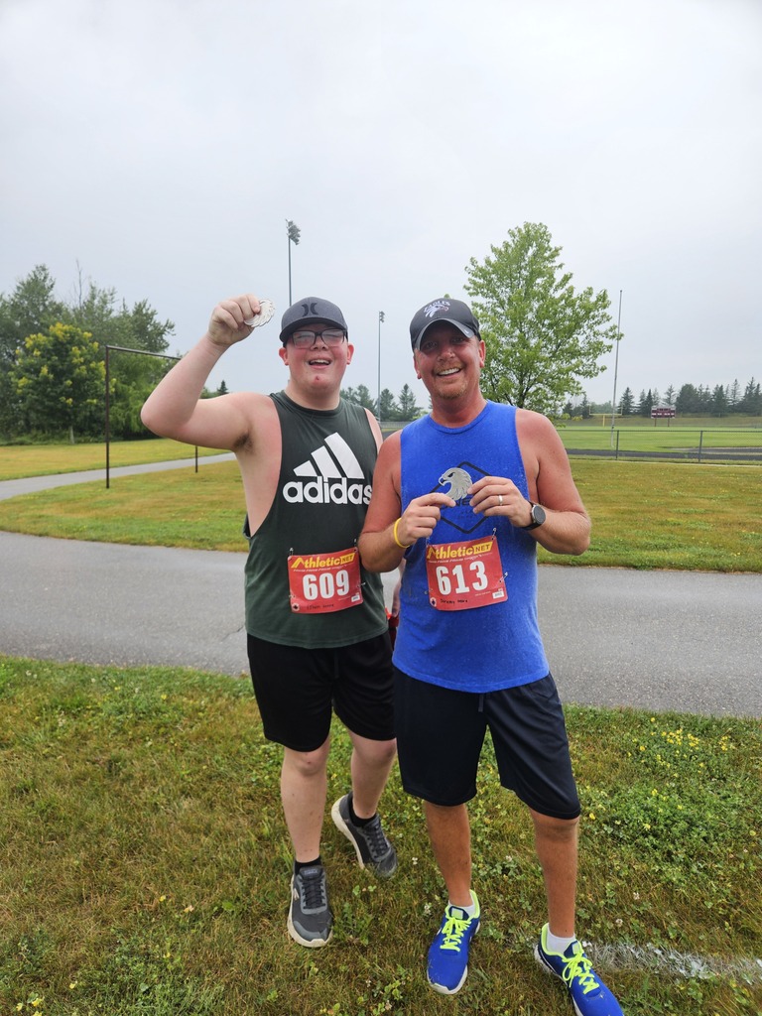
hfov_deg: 58.9
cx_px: 381
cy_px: 508
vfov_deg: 73.9
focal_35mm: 23
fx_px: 675
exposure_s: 1/214
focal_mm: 5.4
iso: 25
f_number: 1.8
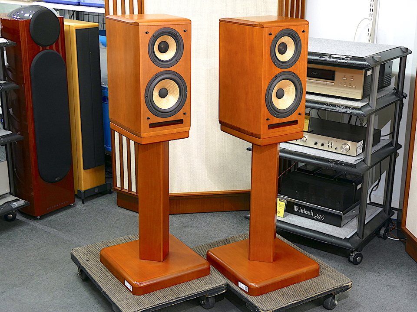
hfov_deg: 38.2
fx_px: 602
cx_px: 208
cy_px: 156
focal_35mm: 50
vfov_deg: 29.1
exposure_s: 1/3.2
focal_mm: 9
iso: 100
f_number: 4.1
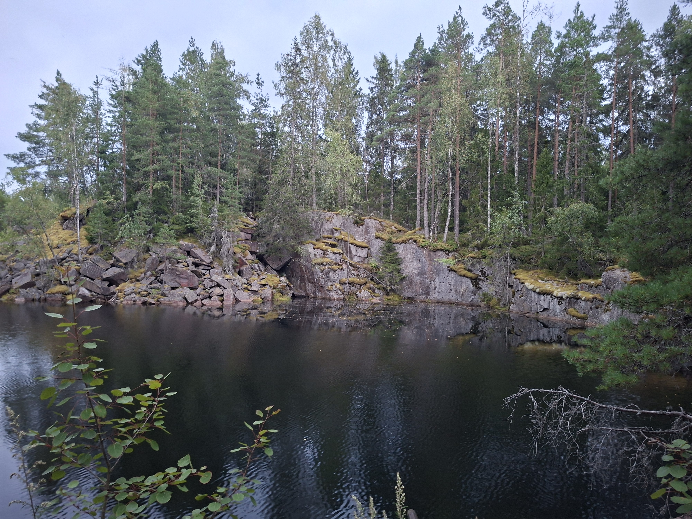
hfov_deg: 73.9
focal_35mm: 23
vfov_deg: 58.9
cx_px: 346
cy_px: 260
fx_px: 460
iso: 500
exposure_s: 1/25
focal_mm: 5.54
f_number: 1.8
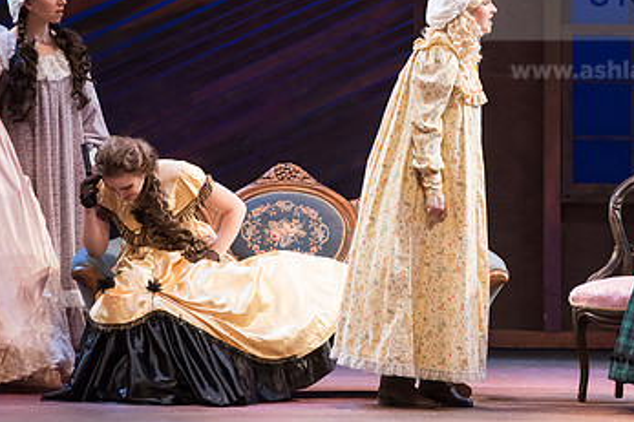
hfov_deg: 6.8
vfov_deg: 4.6
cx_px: 428
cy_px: 109
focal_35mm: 301
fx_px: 5298
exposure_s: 1/400
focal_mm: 180
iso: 3200
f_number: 3.5
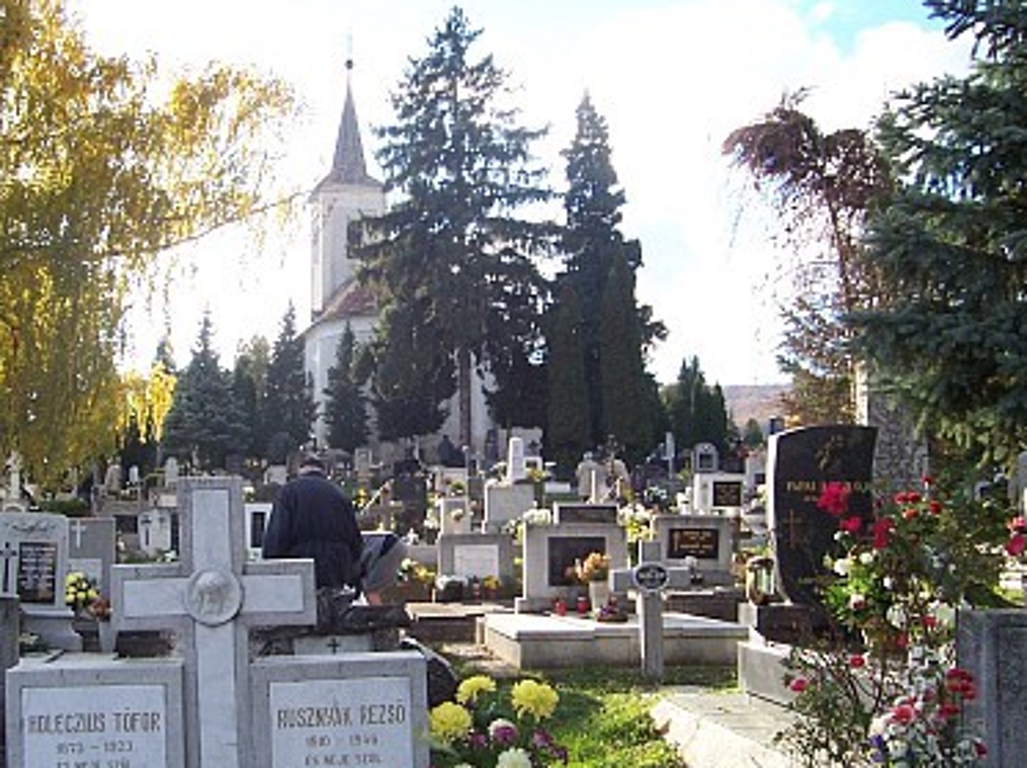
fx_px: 1215
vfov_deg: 35.1
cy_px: 406
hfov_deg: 45.7
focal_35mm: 41
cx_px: 443
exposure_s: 1/125
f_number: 5.6
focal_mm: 5.6
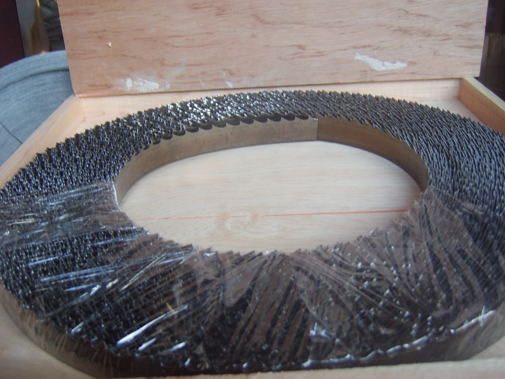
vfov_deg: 45.4
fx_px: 452
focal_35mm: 31
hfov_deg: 58.4
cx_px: 252
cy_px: 190
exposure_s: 1/54
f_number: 2.7
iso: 100
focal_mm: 8.13
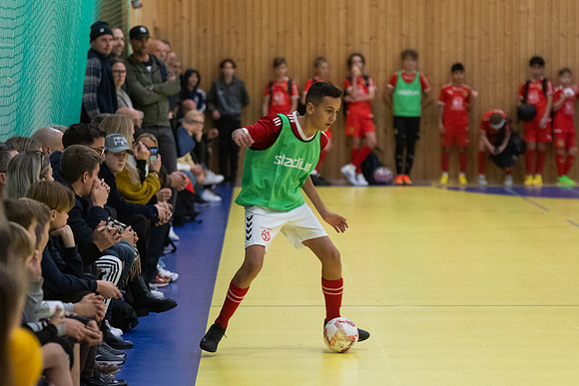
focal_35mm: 190
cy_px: 193
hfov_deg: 10.8
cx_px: 290
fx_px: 3059
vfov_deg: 7.2
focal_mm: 112
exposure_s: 1/400
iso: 2800
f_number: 3.2
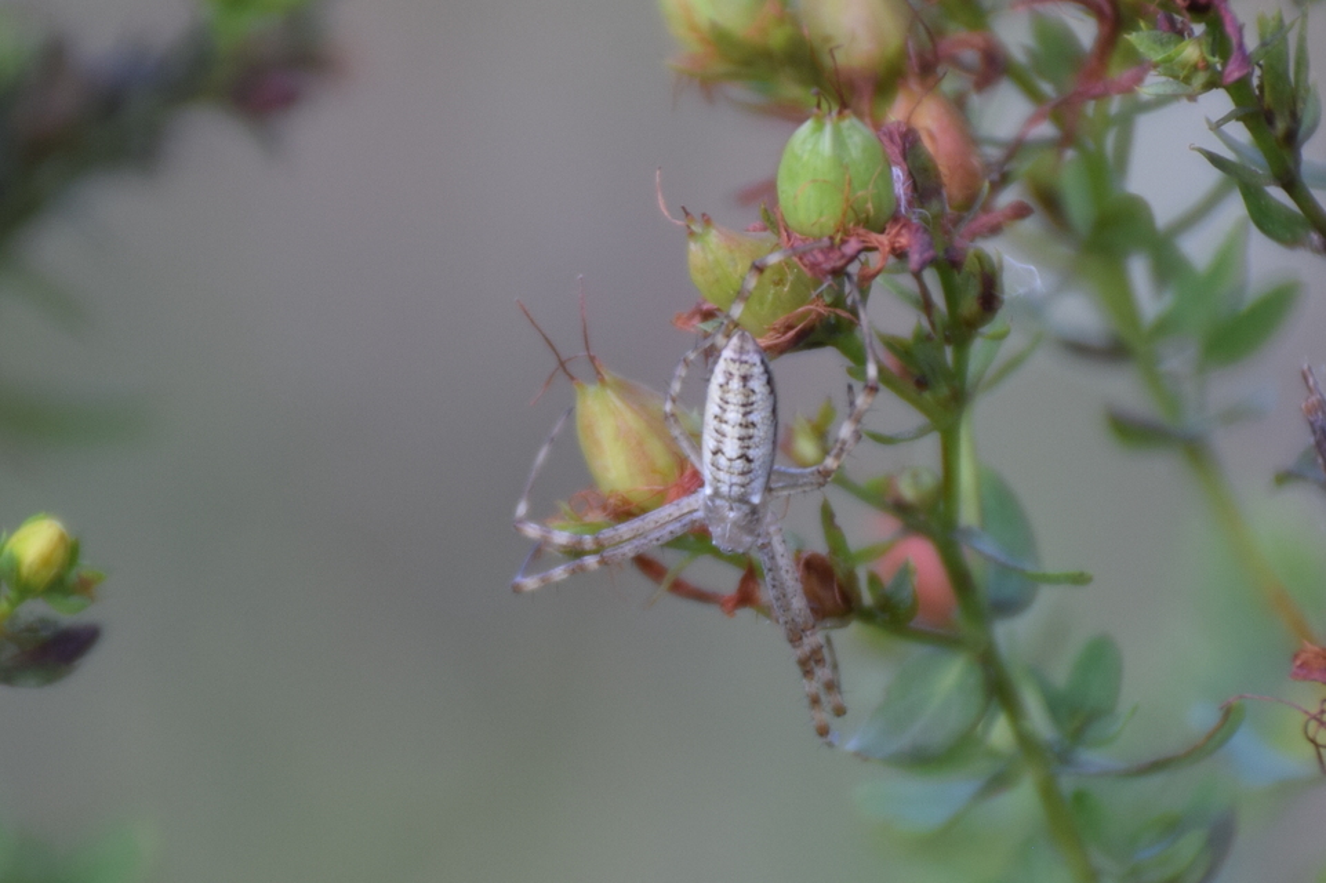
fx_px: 7732
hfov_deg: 9.8
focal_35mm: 210
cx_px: 663
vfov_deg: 6.5
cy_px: 442
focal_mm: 140
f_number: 5.6
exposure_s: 1/160
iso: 320
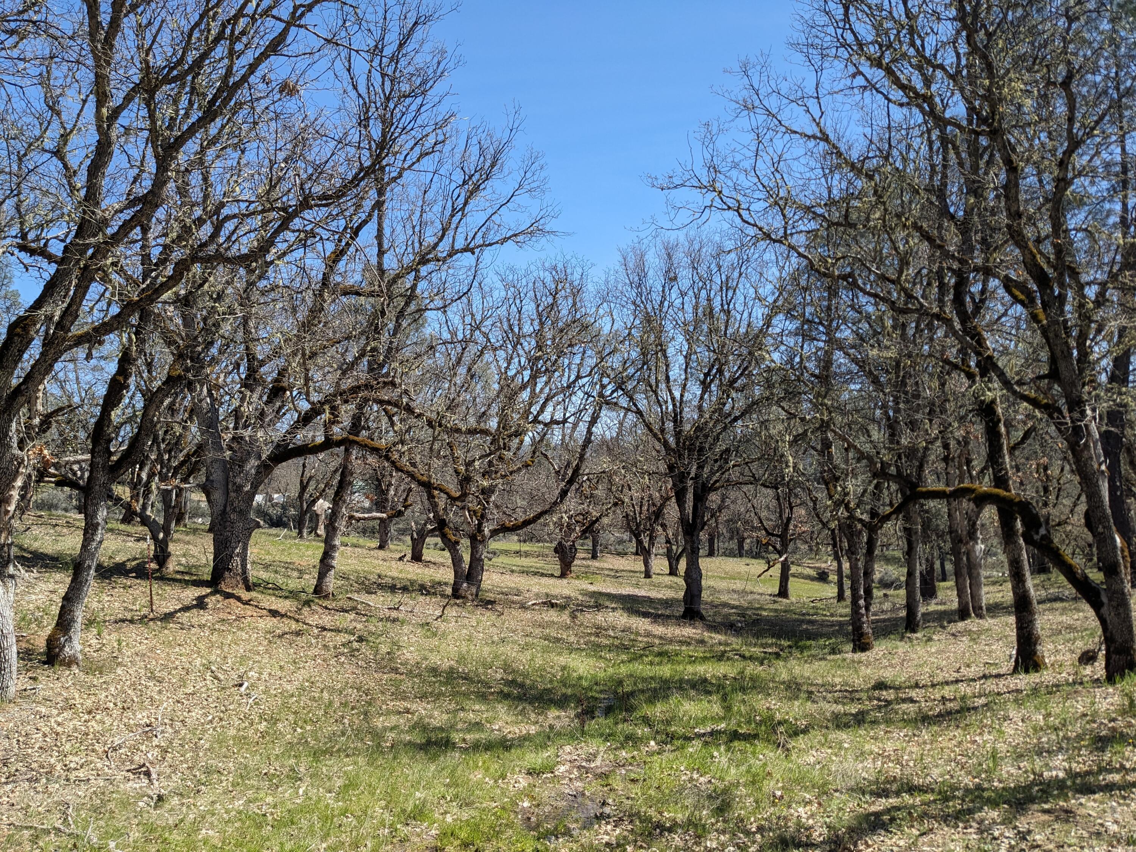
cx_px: 568
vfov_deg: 51.4
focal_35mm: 27
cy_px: 426
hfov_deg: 65.3
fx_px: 886
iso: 48
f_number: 1.73
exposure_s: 1/1381
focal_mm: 4.38
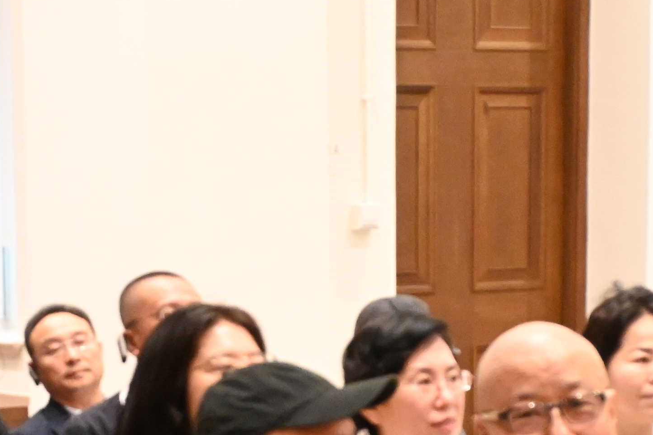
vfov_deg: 9.6
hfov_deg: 14.6
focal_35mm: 139
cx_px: 54
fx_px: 2521
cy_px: 609
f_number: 5
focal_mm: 24
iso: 4500
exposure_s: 1/60
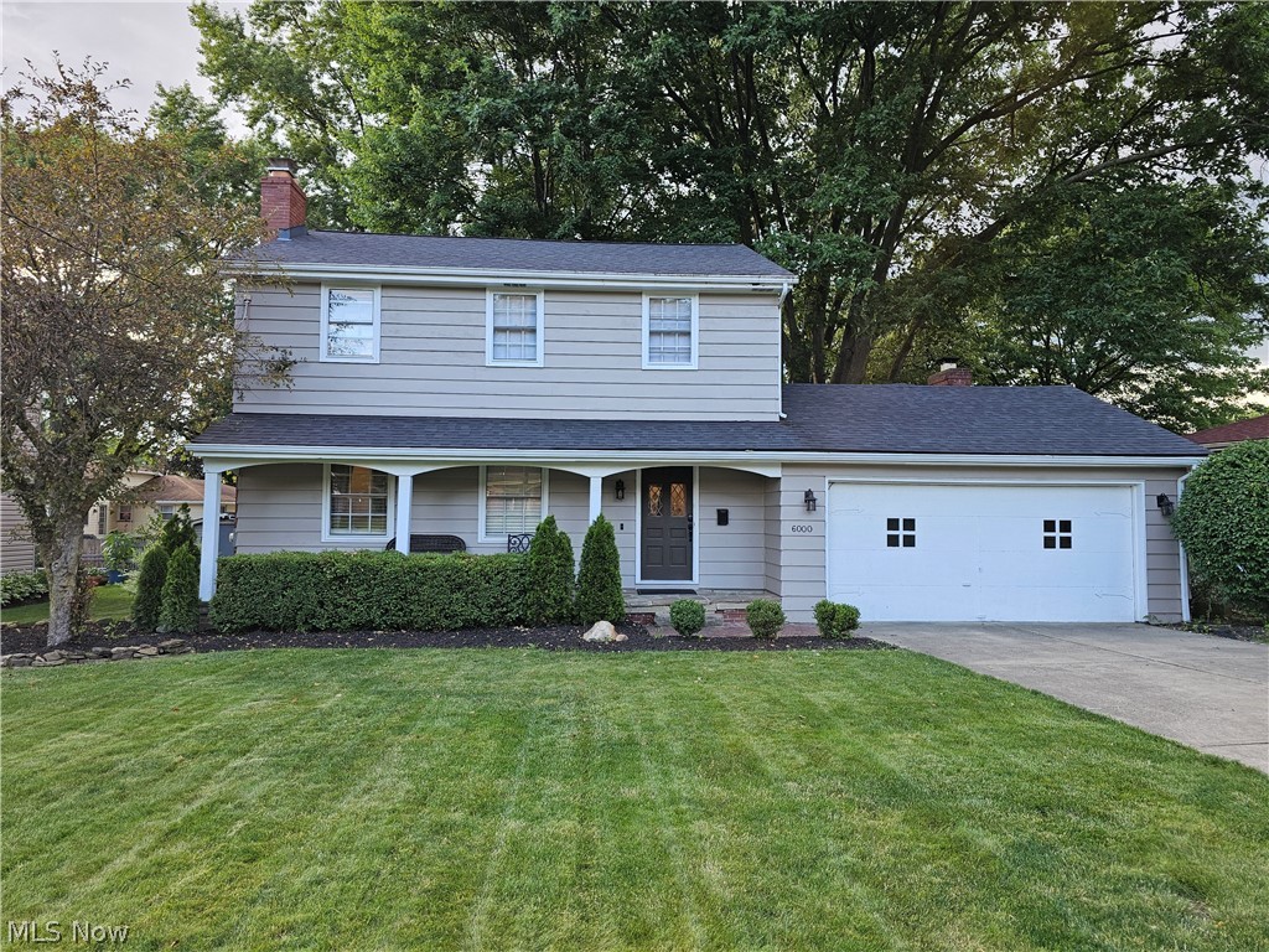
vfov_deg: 58.9
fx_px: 843
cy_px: 476
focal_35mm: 23
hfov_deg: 73.9
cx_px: 634
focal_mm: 6.3
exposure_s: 1/207
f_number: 1.7
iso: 64
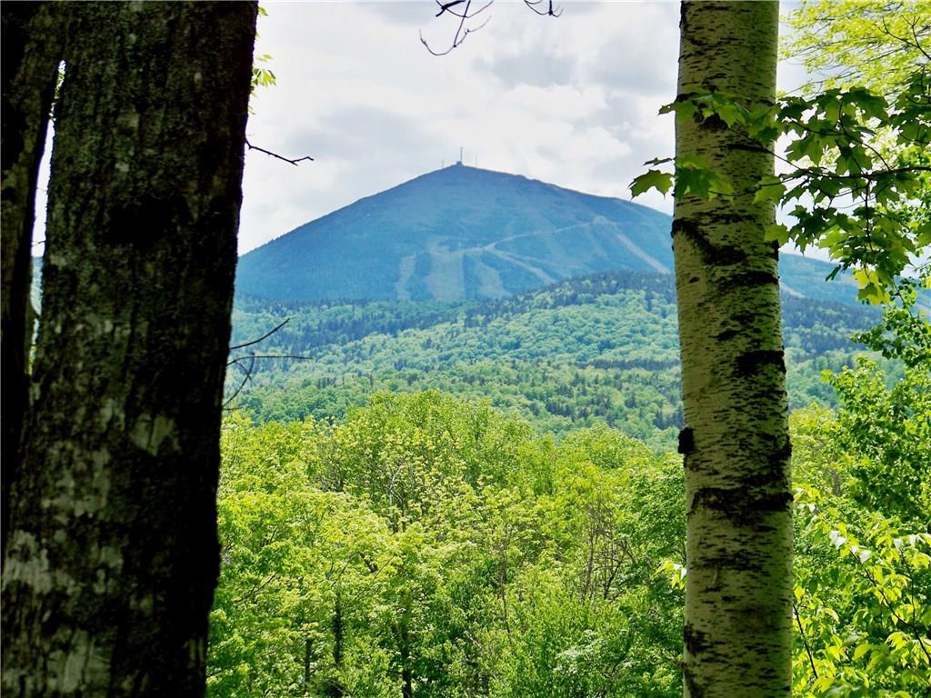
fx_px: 3335
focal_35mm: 124
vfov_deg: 12.0
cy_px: 349
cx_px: 466
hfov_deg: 15.9
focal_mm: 21.1
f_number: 3.2
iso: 64
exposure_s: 1/800
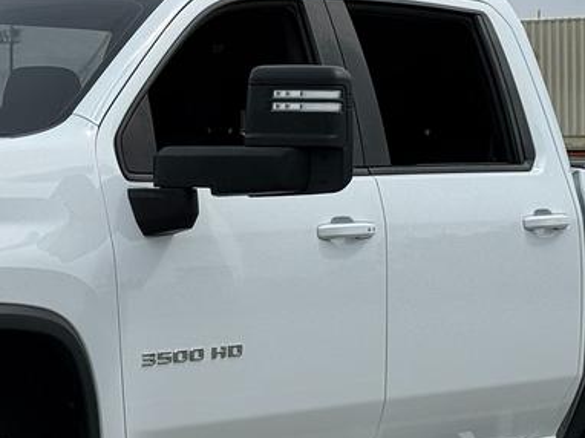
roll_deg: -1.2
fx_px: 2719
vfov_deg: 9.2
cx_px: 49
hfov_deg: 12.2
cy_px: 201
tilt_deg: -0.4
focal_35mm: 161
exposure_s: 1/9901
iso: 80
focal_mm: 6.76
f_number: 1.78
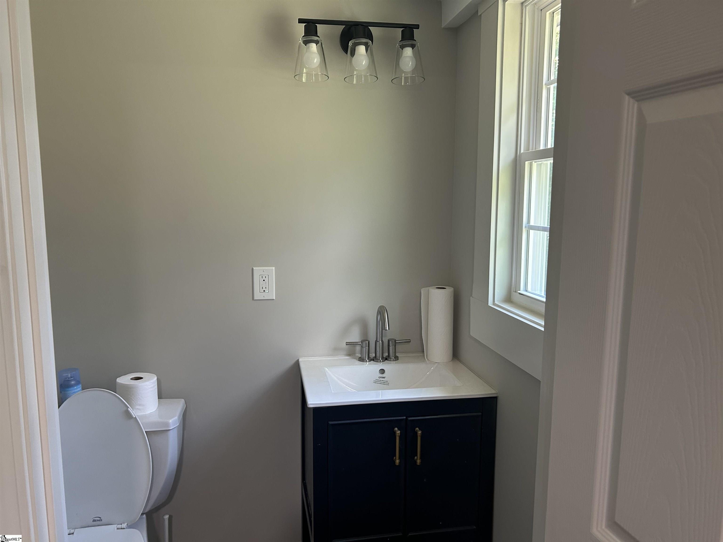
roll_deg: +0.7
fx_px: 543
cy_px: 271
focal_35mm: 26
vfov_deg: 53.1
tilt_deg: -7.5
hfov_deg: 67.3
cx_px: 362
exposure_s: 1/69
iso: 125
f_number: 1.5
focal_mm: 5.7
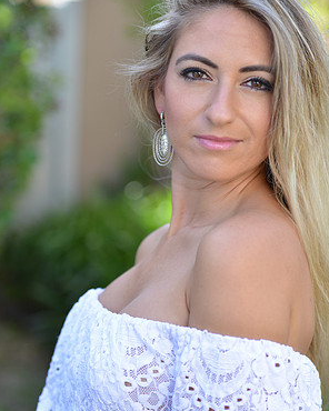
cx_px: 196
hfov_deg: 14.9
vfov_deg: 18.6
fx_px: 1254
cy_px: 220
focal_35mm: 103
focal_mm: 70
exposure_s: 1/400
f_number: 2.8
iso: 200
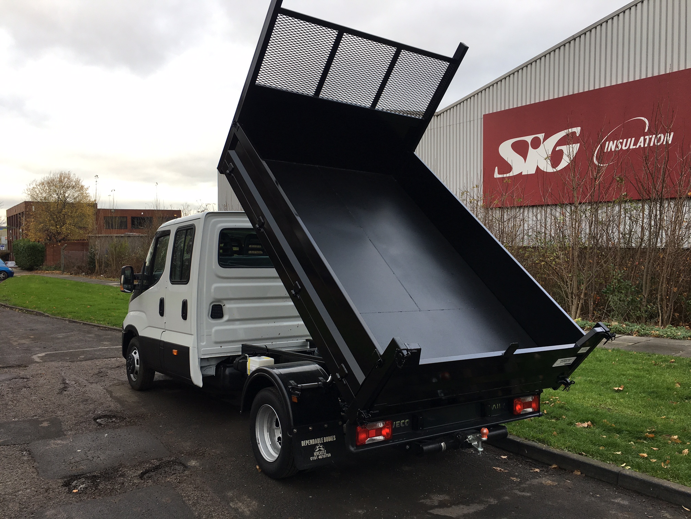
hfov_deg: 61.7
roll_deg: +0.5
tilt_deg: +0.0
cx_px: 346
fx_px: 579
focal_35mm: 29
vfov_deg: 48.2
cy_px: 260
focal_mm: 4.15
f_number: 2.2
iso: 25
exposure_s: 1/127
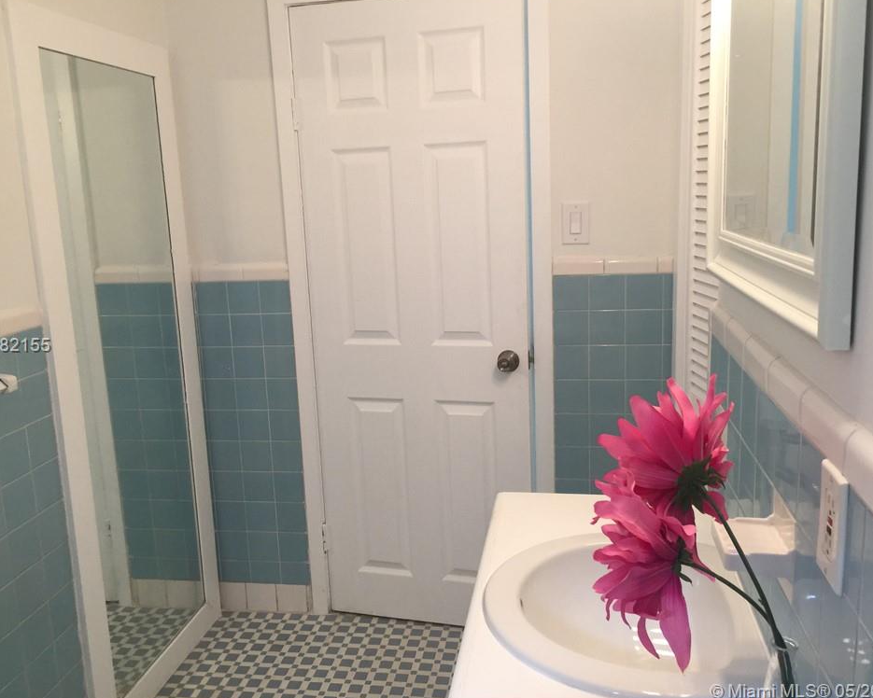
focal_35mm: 31
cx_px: 431
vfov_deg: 47.1
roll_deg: +1.8
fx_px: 801
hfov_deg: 57.2
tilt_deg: -10.8
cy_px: 346
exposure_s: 1/30
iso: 40
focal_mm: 4.15
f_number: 2.2
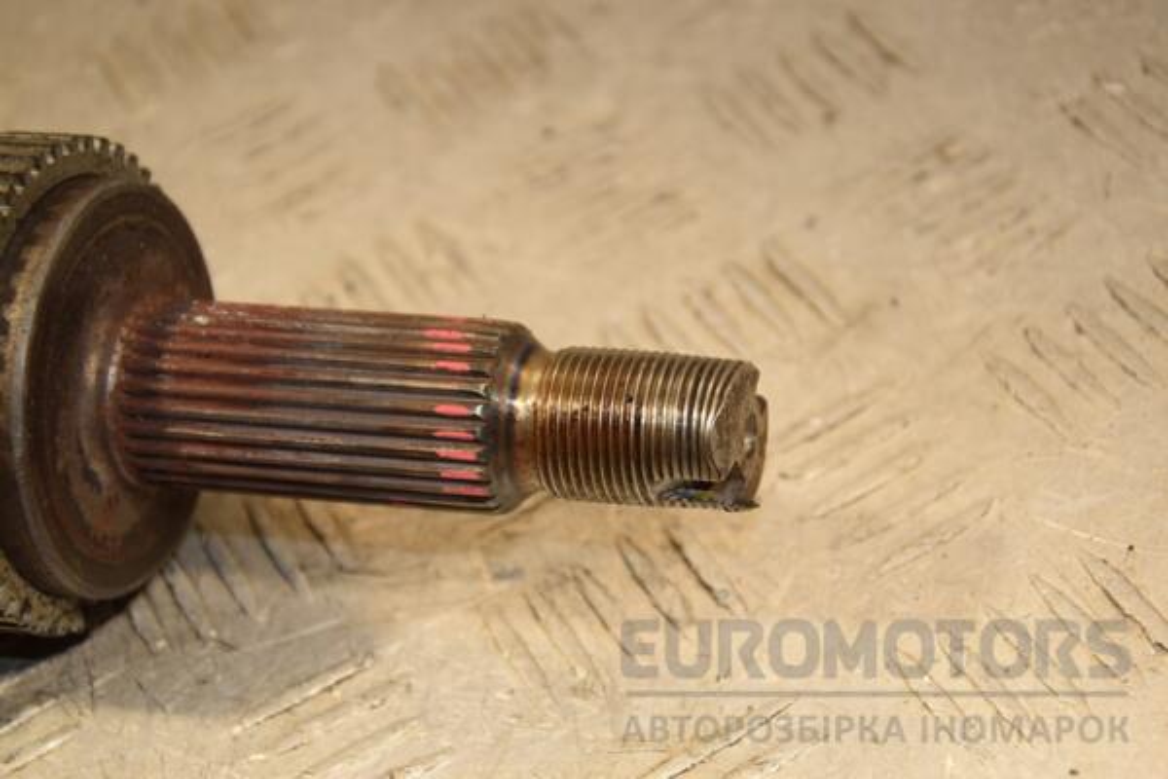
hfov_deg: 23.4
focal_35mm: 87
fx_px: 2822
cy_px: 390
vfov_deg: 15.7
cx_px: 584
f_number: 6.3
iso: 800
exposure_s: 1/200
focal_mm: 58
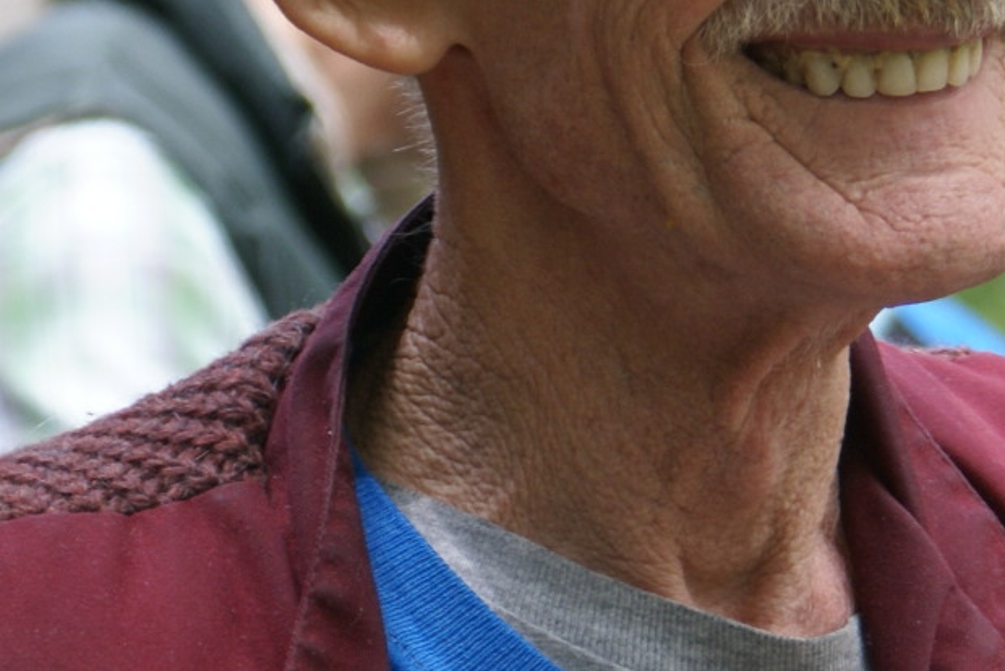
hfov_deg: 6.3
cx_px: 947
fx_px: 9077
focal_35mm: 325
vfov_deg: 4.2
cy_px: 89
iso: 100
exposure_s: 1/125
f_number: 5.6
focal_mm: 70
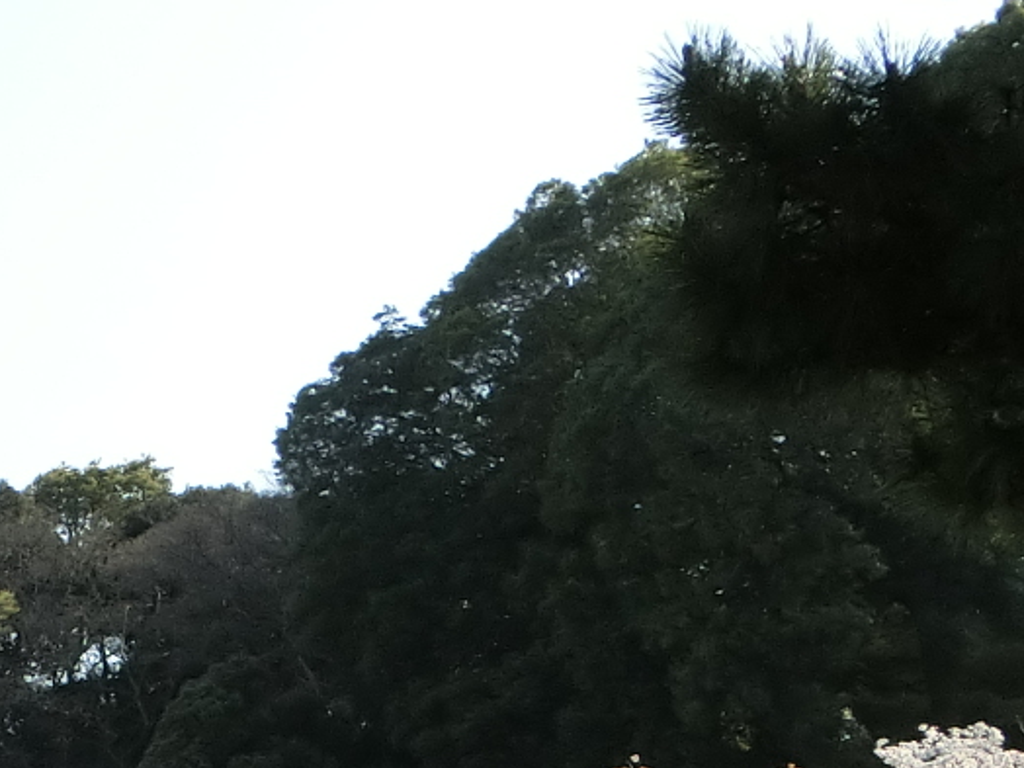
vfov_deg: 10.8
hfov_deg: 14.2
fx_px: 3934
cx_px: -324
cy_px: 1124
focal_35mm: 133
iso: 200
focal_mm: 6
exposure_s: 1/1000
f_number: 3.9
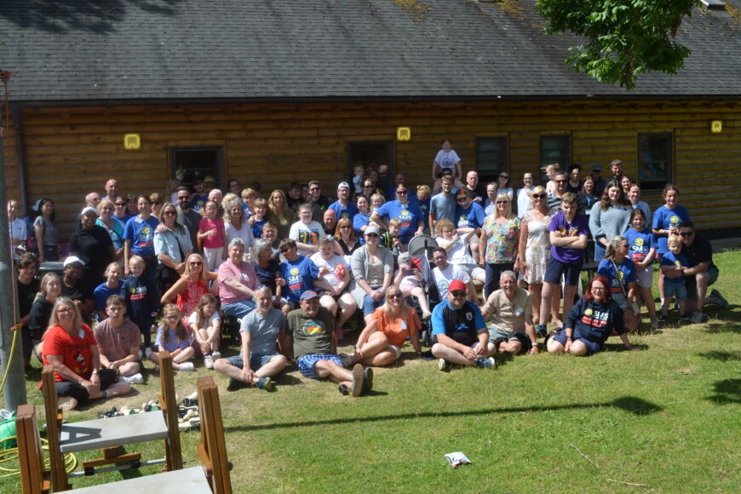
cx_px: 370
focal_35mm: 39
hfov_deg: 49.6
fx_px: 803
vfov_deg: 34.2
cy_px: 216
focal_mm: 22
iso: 100
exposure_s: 1/250
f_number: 8
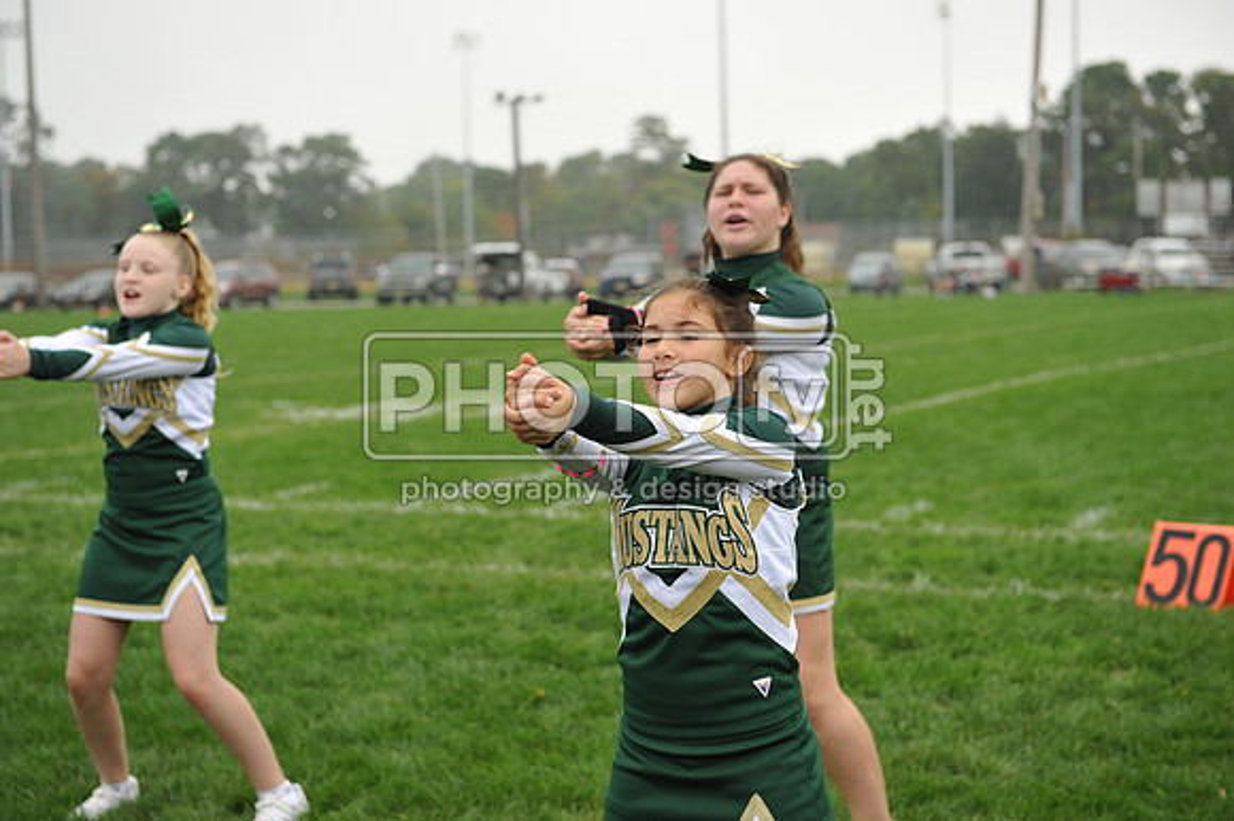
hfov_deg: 28.9
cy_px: 410
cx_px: 617
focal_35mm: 70
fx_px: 2398
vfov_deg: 19.4
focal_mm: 70
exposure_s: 1/1600
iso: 800
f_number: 4
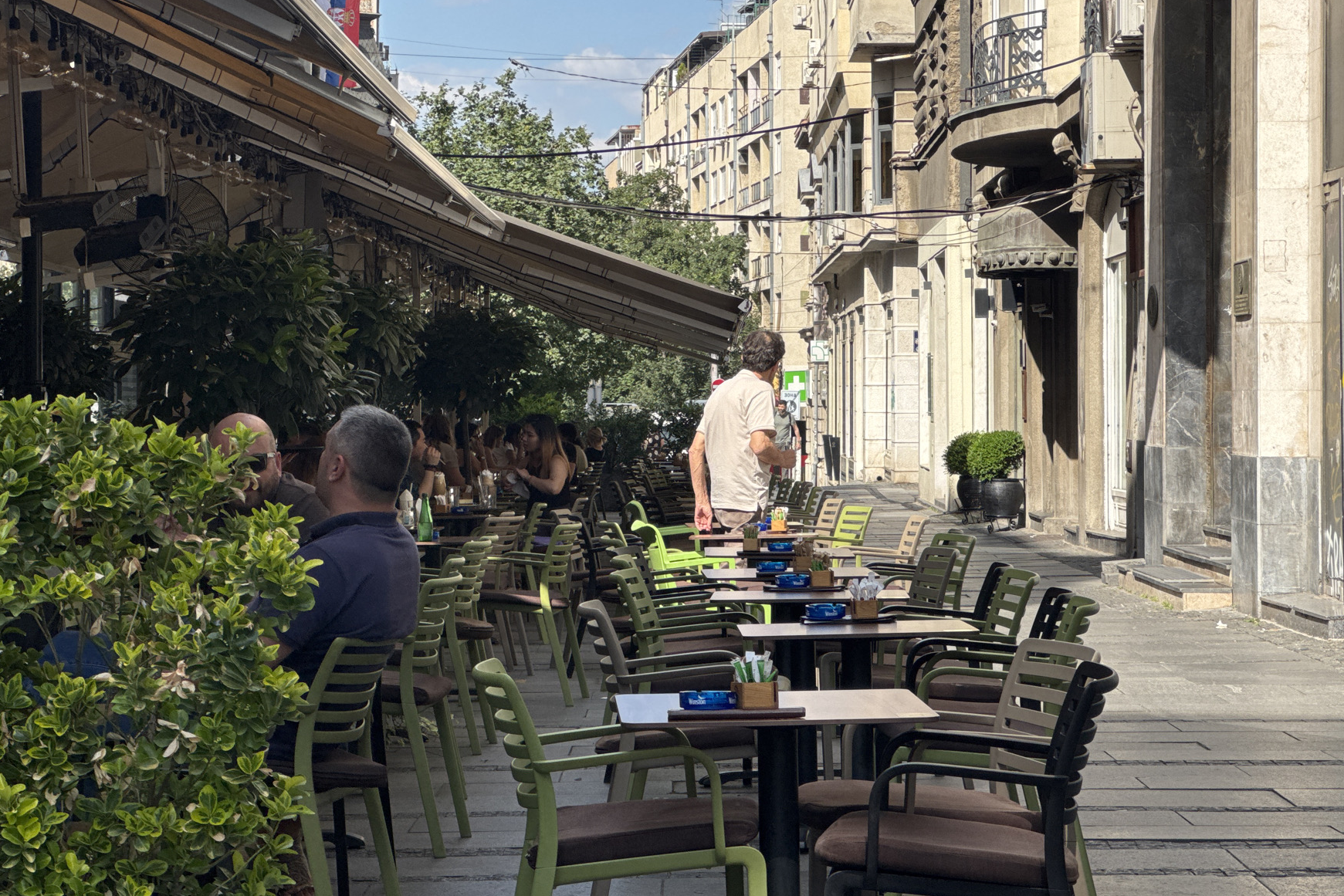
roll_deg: -0.1
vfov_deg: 14.9
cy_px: 409
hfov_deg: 22.1
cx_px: 672
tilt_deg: +1.2
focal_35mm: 92
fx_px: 3435
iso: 25
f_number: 2.8
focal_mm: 9
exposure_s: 1/564
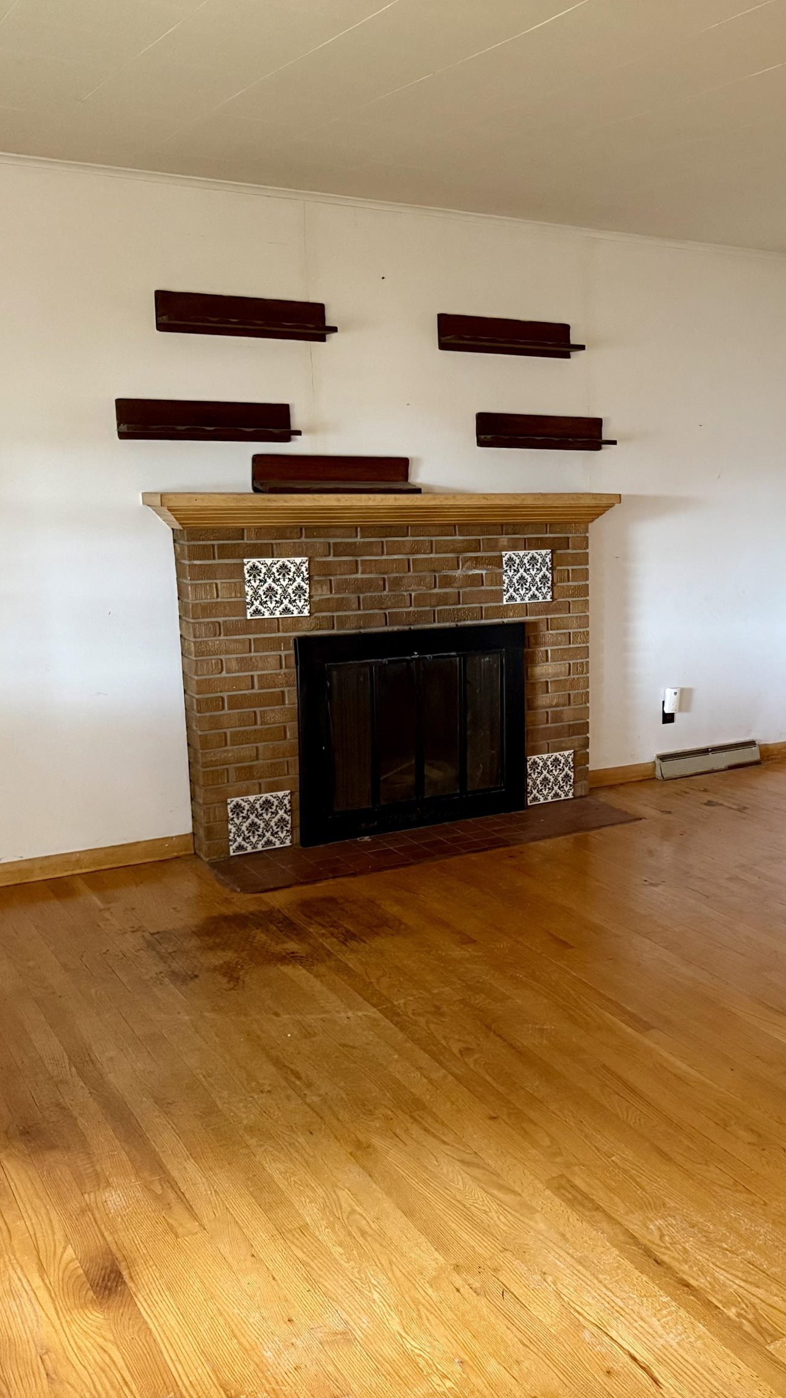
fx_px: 1297
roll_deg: -1.1
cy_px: 699
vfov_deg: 56.6
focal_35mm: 35
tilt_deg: -9.7
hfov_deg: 32.4
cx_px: 668
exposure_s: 1/60
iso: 640
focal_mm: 6.76
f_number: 1.78
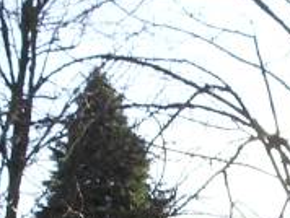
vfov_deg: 9.2
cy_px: 338
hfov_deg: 12.5
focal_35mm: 157
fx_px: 1317
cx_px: 259
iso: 50
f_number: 4.3
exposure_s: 1/100
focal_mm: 5.8
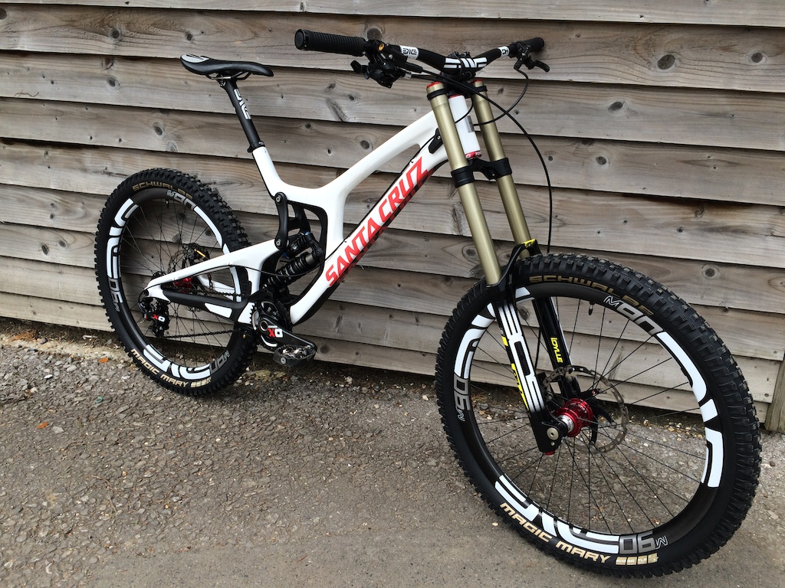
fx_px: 658
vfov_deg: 48.2
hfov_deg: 61.7
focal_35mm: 29
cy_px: 294
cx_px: 392
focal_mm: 4.15
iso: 32
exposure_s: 1/456
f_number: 2.2
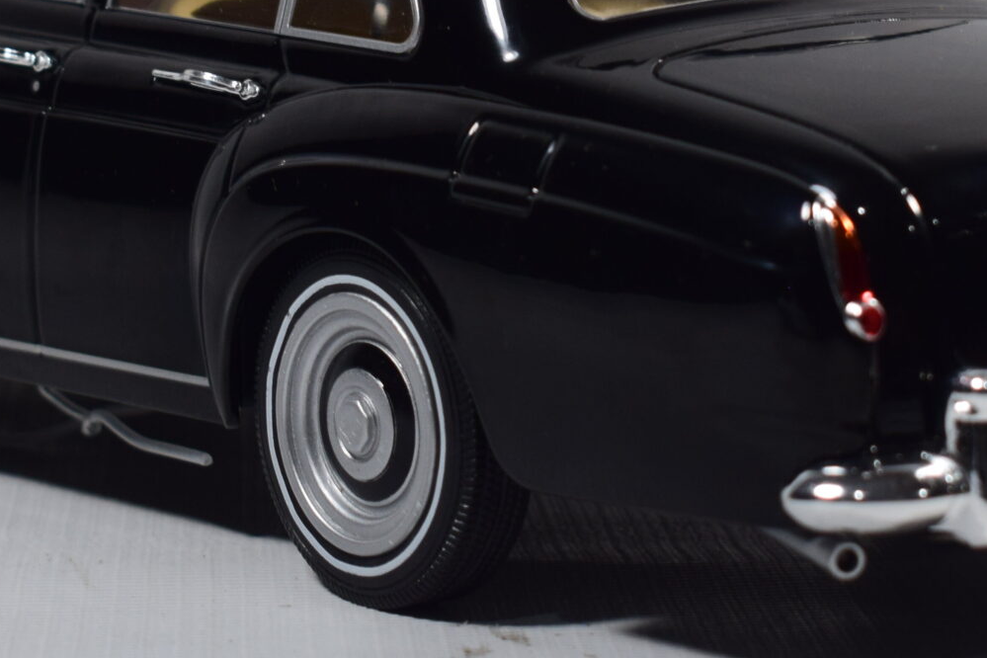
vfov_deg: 9.3
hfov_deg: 14.1
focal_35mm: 146
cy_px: 0
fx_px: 4003
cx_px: 507
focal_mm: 38
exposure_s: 1/50
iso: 400
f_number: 8
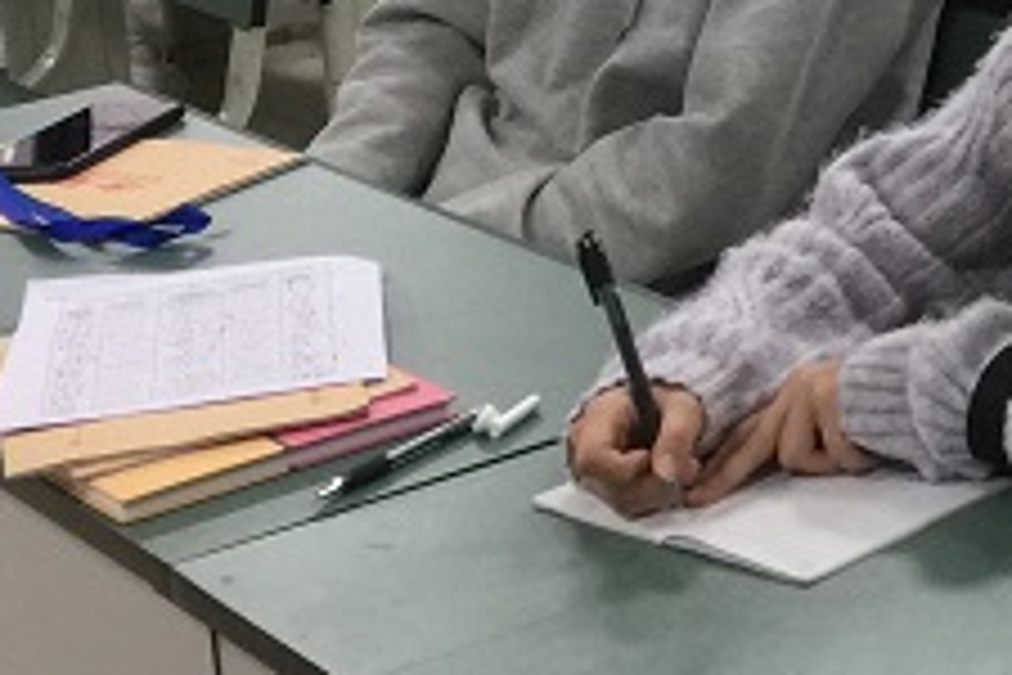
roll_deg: +4.0
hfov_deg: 15.4
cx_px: 1412
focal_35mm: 125
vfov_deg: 10.5
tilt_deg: -5.7
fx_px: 3514
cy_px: -434
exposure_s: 1/17
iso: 50
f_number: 2.2
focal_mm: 4.15
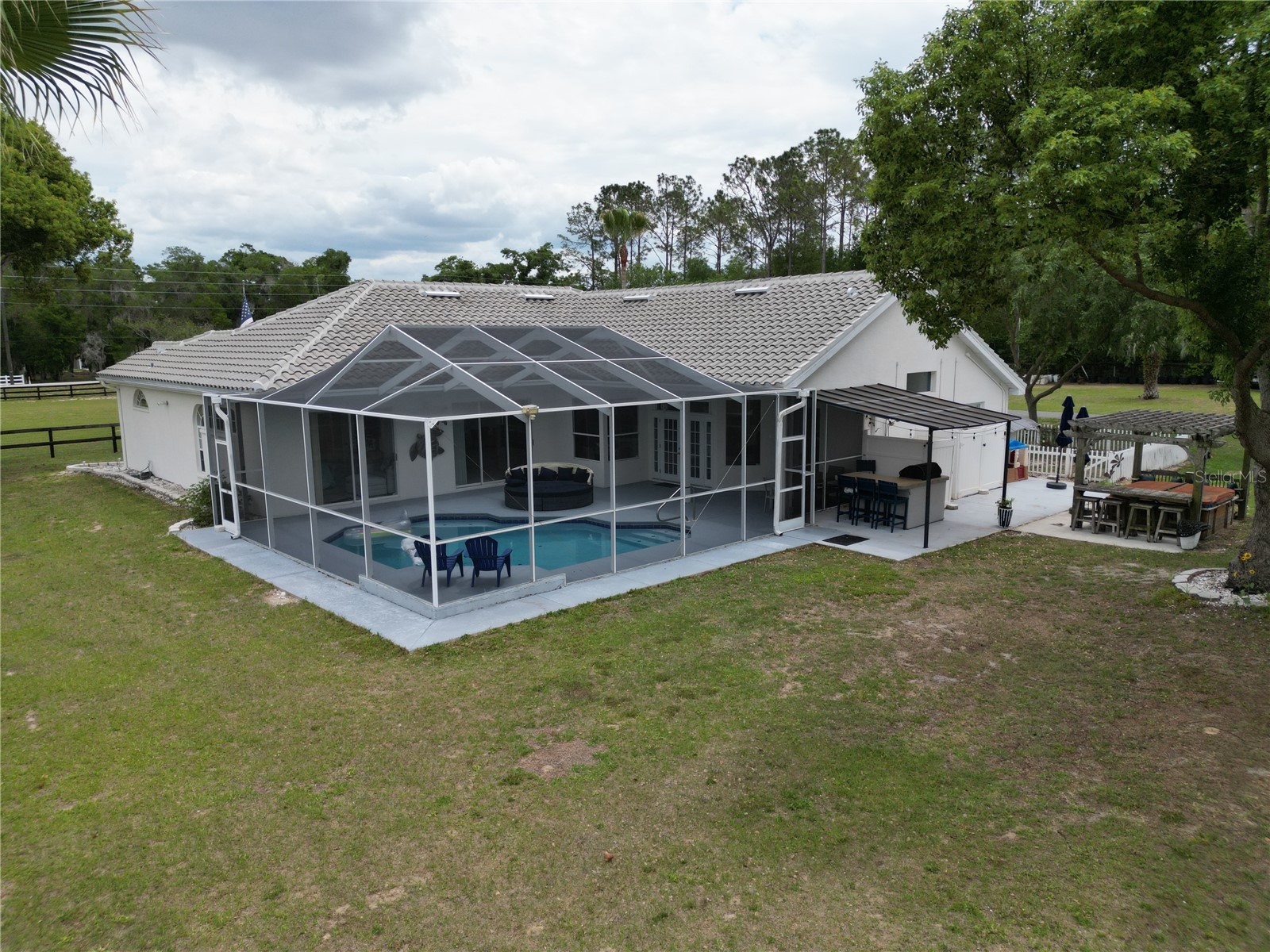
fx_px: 881
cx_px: 635
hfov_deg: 71.6
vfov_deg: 56.8
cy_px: 476
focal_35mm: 24
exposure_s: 1/5000
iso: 200
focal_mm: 6.72
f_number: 1.7
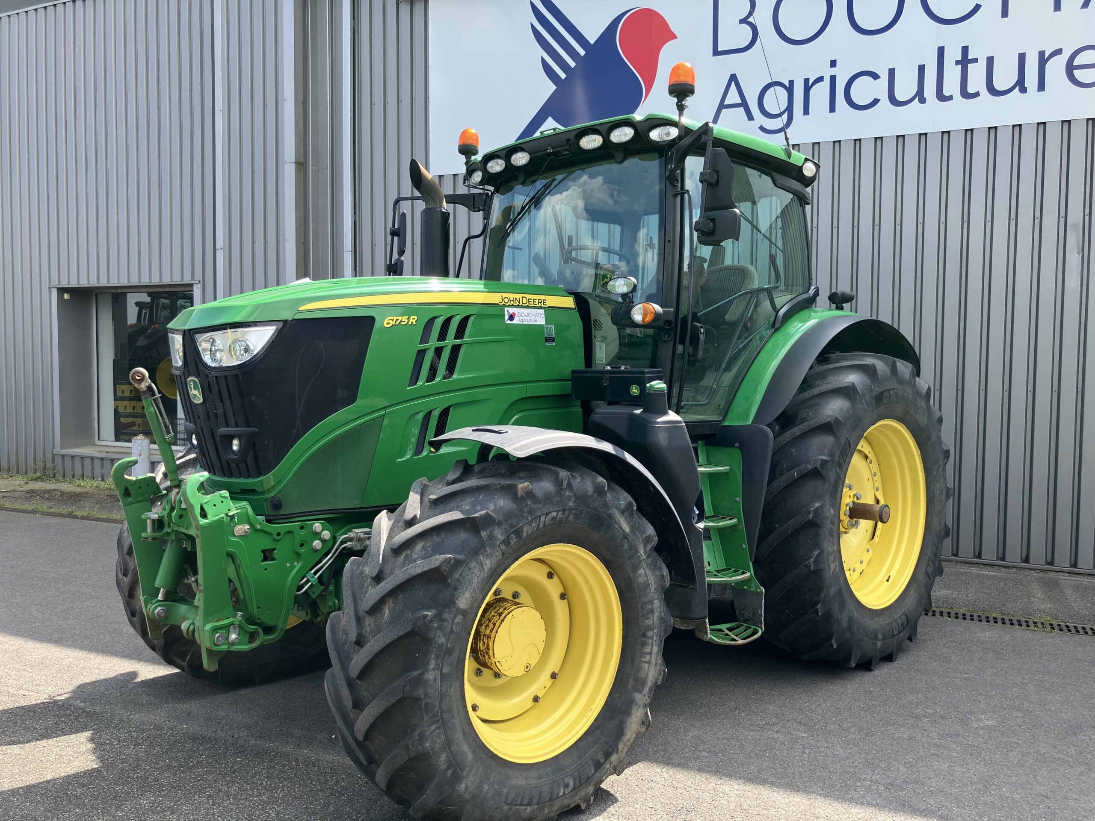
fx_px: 886
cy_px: 410
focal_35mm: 28
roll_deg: -0.1
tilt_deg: -1.7
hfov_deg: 63.4
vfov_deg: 49.7
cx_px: 548
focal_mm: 3.99
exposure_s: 1/500
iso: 32
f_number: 1.8
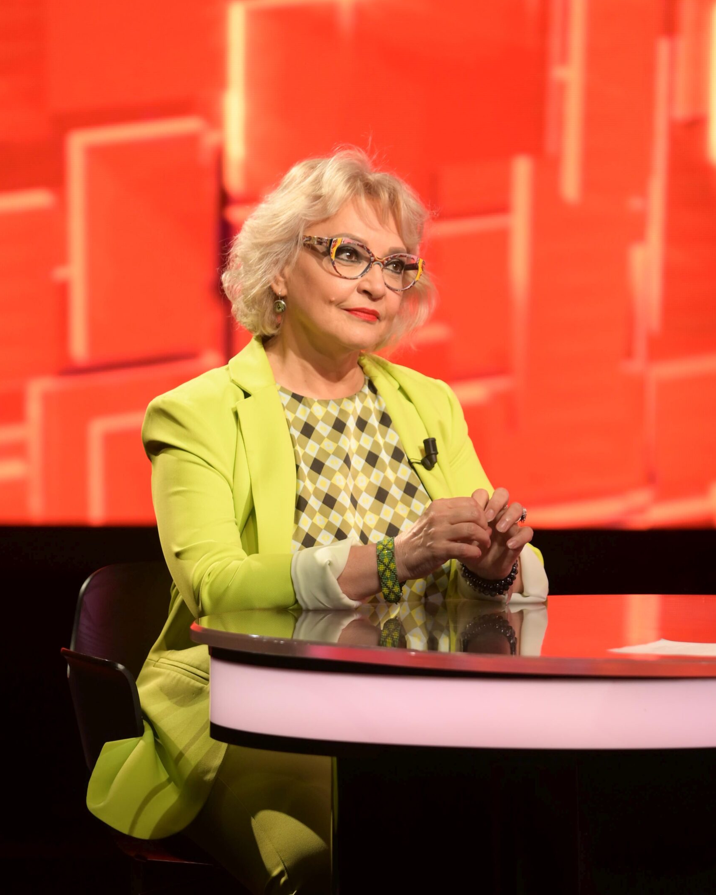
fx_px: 7842
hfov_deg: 5.2
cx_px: 358
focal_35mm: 296
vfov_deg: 6.5
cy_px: 511
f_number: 2.8
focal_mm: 175
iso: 800
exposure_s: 1/250
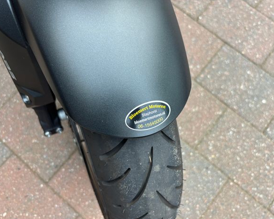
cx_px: 138
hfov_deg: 62.2
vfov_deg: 51.5
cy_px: 112
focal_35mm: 28
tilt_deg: -76.6
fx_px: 227
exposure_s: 1/121
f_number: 1.6
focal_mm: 5.96
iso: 64
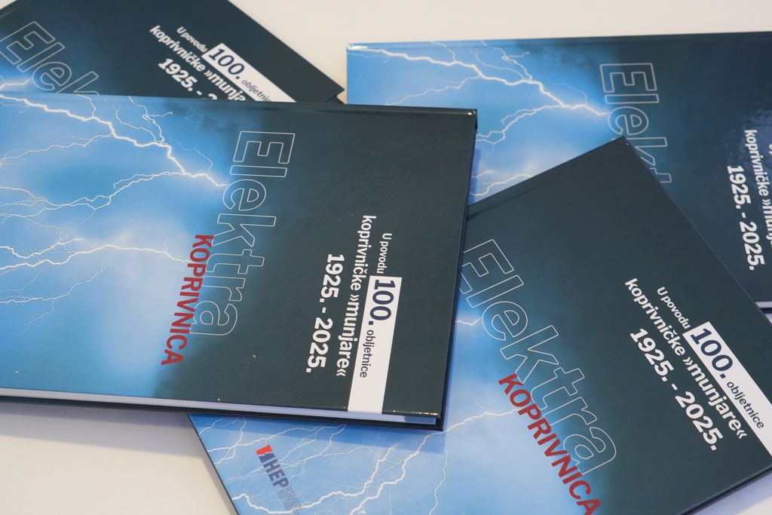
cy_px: 258
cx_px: 386
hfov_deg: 31.0
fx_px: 1394
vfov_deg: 20.9
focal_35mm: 65
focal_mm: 65
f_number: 8
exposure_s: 1/80
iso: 6400
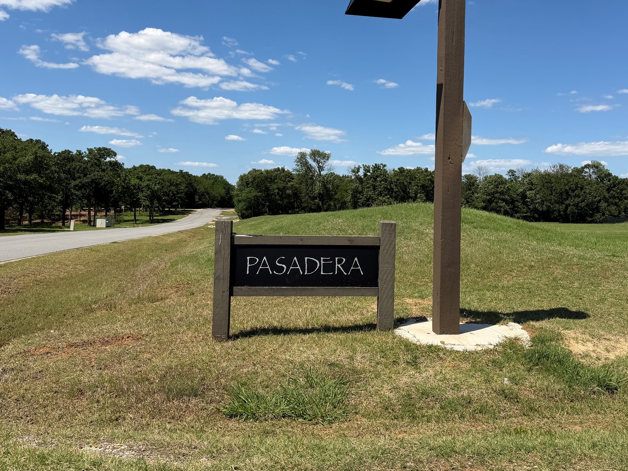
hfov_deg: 55.2
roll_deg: -2.4
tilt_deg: +1.7
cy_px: 186
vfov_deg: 42.7
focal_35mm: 33
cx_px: 349
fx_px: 599
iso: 80
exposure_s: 1/7353
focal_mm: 6.76
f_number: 1.78
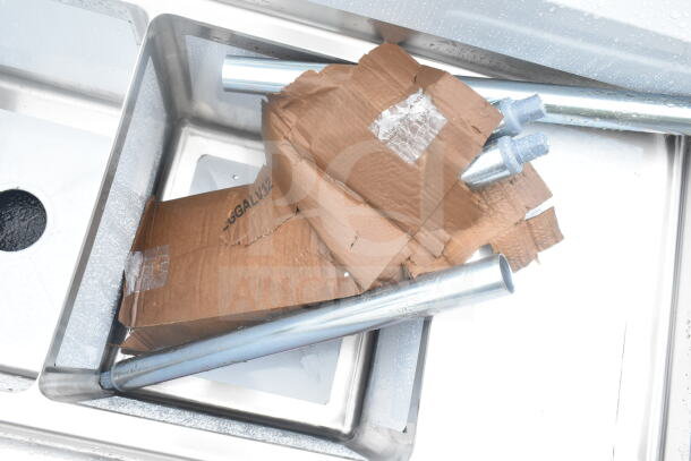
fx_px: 662
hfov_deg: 55.1
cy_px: 230
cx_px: 346
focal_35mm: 34
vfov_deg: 38.4
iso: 1600
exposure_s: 1/400
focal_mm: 23
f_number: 10
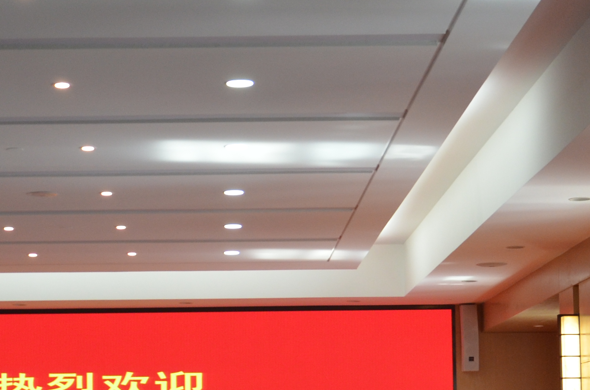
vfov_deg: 12.3
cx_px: 186
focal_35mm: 110
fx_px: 1799
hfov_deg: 18.6
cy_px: 332
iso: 560
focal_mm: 24
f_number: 4
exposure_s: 1/60
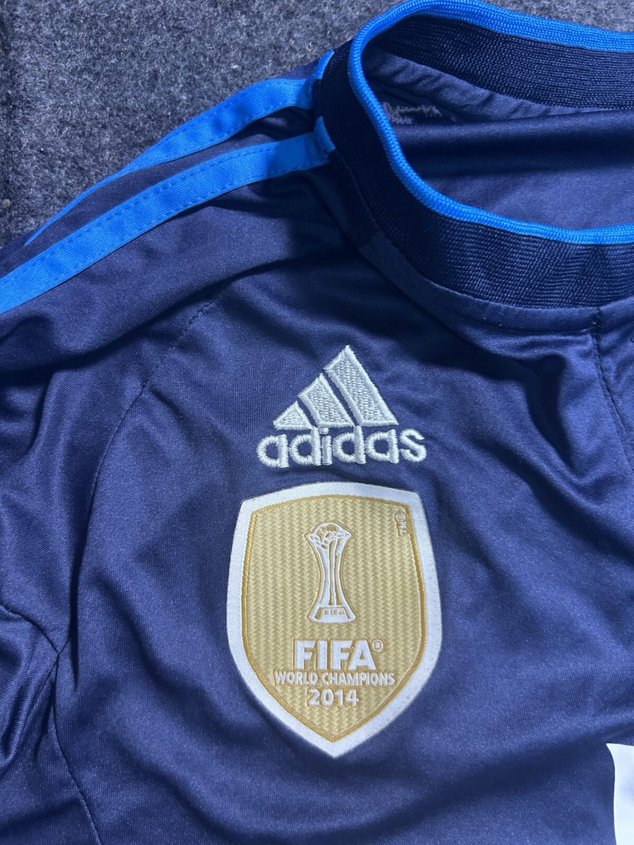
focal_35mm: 26
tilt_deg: -55.6
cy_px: 422
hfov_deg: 53.1
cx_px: 317
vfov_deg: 67.3
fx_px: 635
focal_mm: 5.7
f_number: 1.5
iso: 250
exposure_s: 1/50
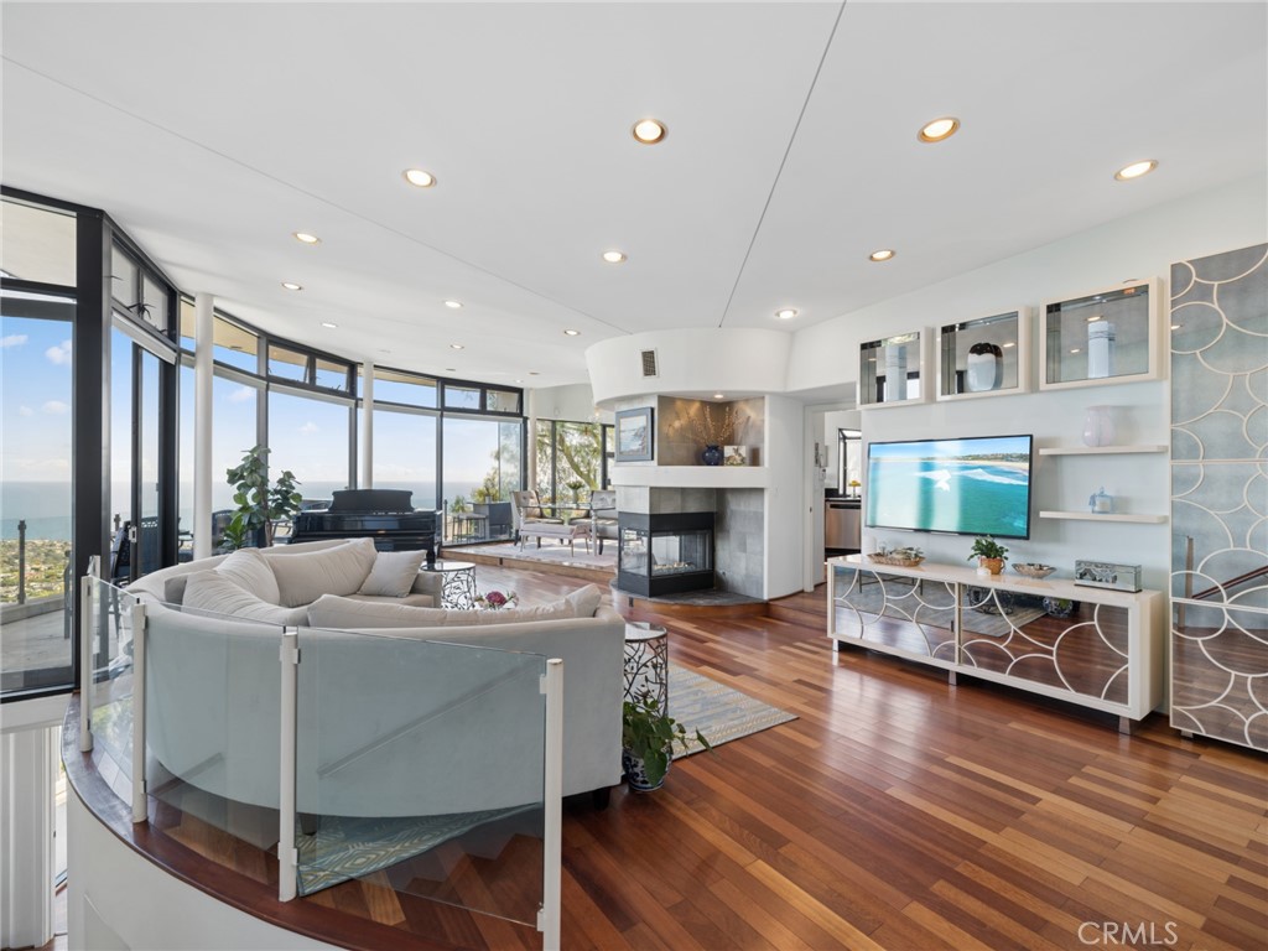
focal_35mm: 16
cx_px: 634
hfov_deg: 94.5
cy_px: 476
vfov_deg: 78.1
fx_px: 586
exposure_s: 1/30
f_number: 7.1
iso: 200
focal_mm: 20
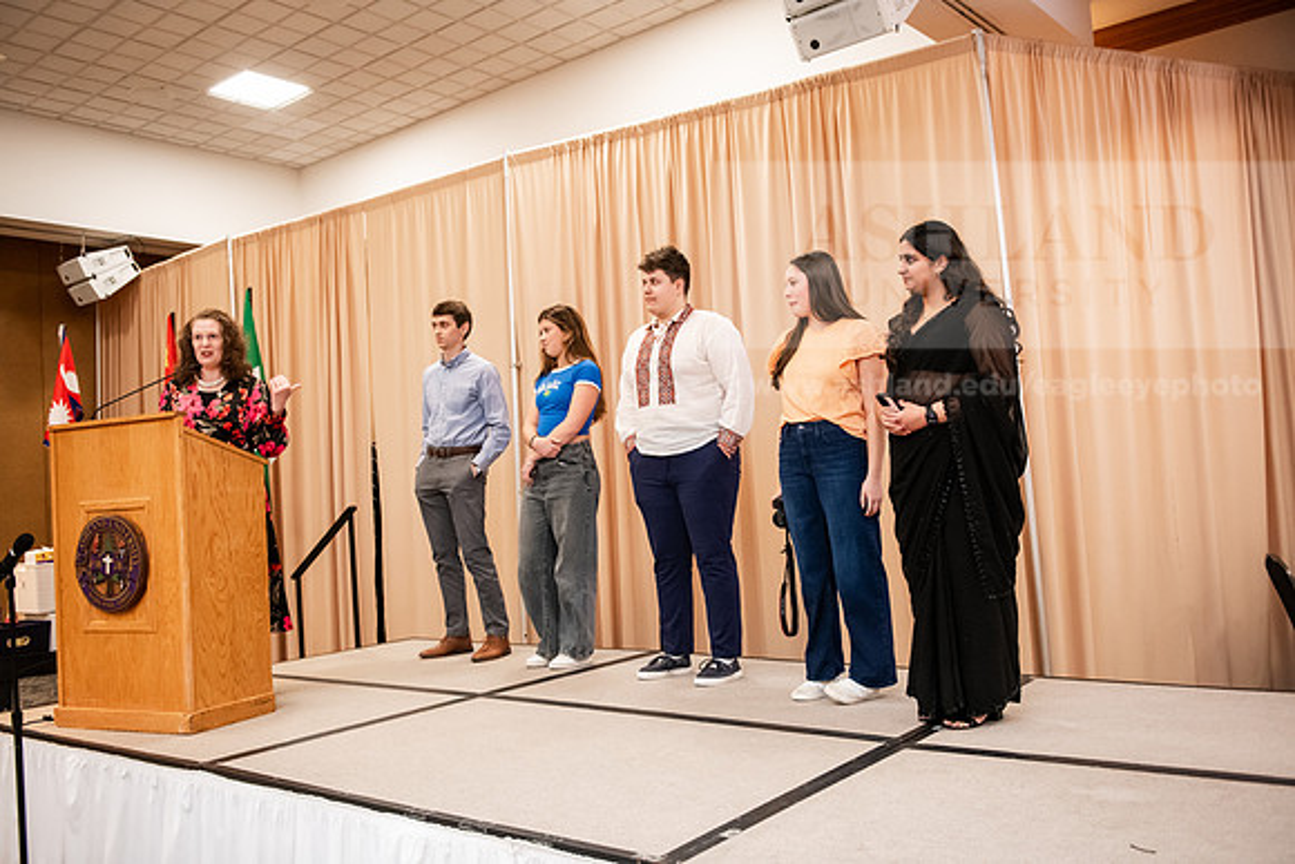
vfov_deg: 41.1
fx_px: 1151
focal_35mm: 32
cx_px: 648
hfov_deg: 58.7
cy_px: 432
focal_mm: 32
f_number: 3.2
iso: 4000
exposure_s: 1/200
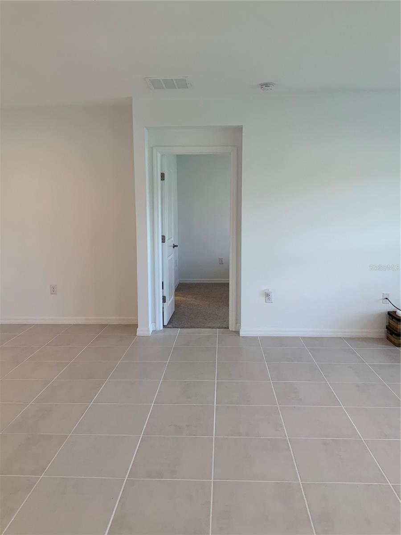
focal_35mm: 29
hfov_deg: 48.2
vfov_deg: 61.7
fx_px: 448
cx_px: 200
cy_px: 268
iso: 40
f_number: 1.8
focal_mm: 3
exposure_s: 1/60
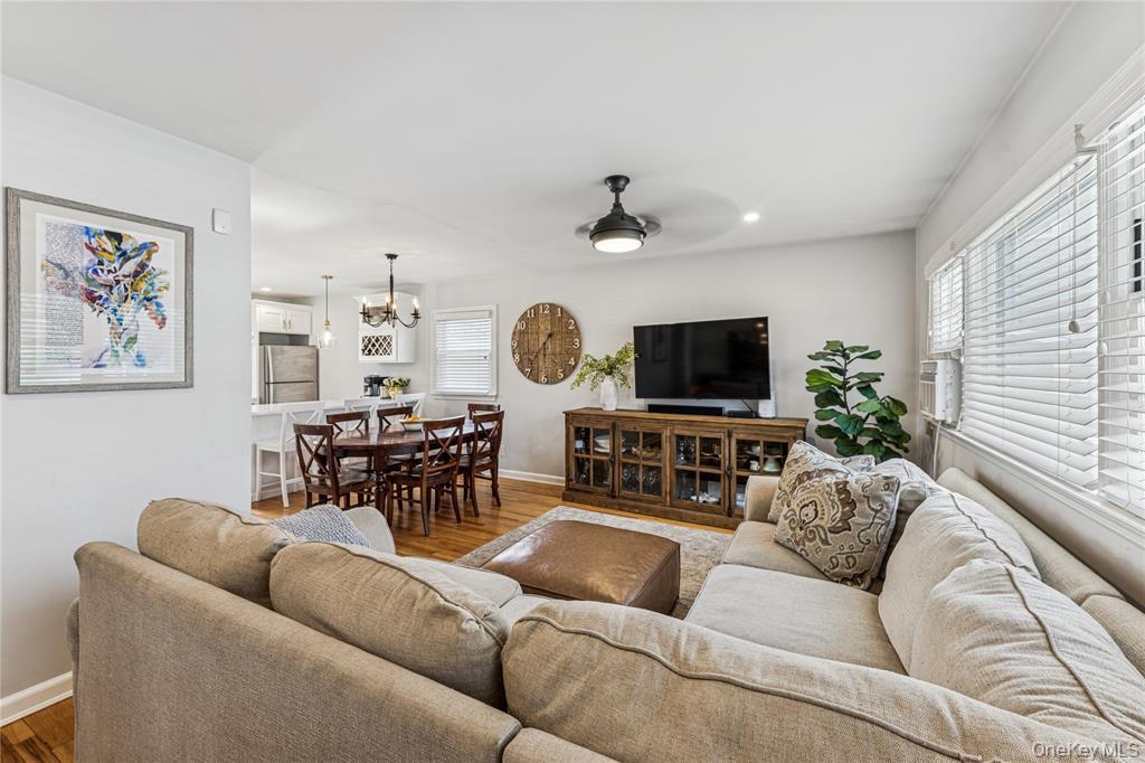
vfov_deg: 81.2
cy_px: 382
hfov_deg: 104.3
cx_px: 572
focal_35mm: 14
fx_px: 445
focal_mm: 14
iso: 200
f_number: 11
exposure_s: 1/10
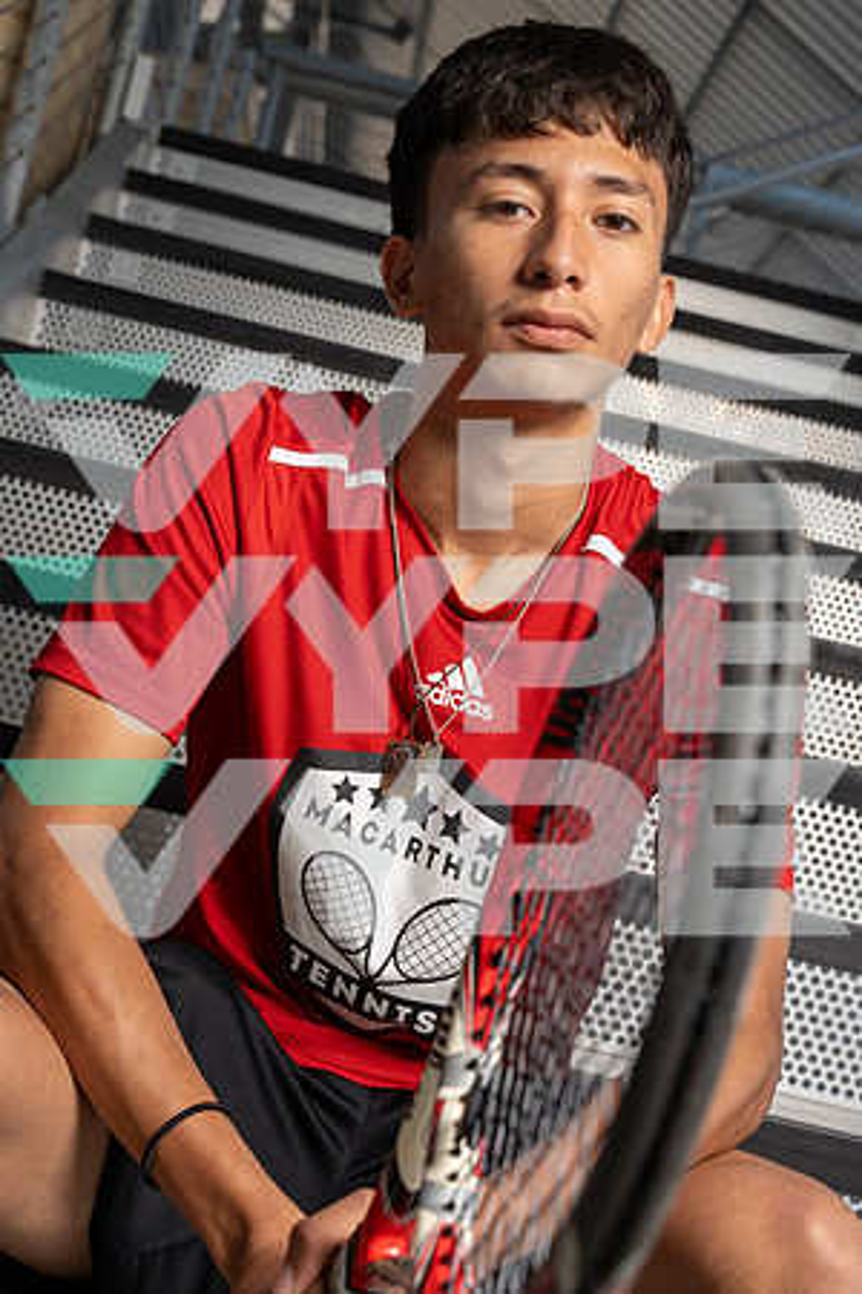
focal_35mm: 56
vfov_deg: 35.6
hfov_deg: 24.2
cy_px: 647
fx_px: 2011
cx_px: 431
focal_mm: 56
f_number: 8
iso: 250
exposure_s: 1/250
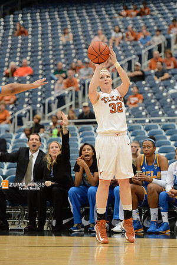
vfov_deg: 17.6
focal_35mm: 116
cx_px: 88
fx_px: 855
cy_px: 132
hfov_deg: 11.8
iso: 1250
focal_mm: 116
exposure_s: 1/1250
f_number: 2.8
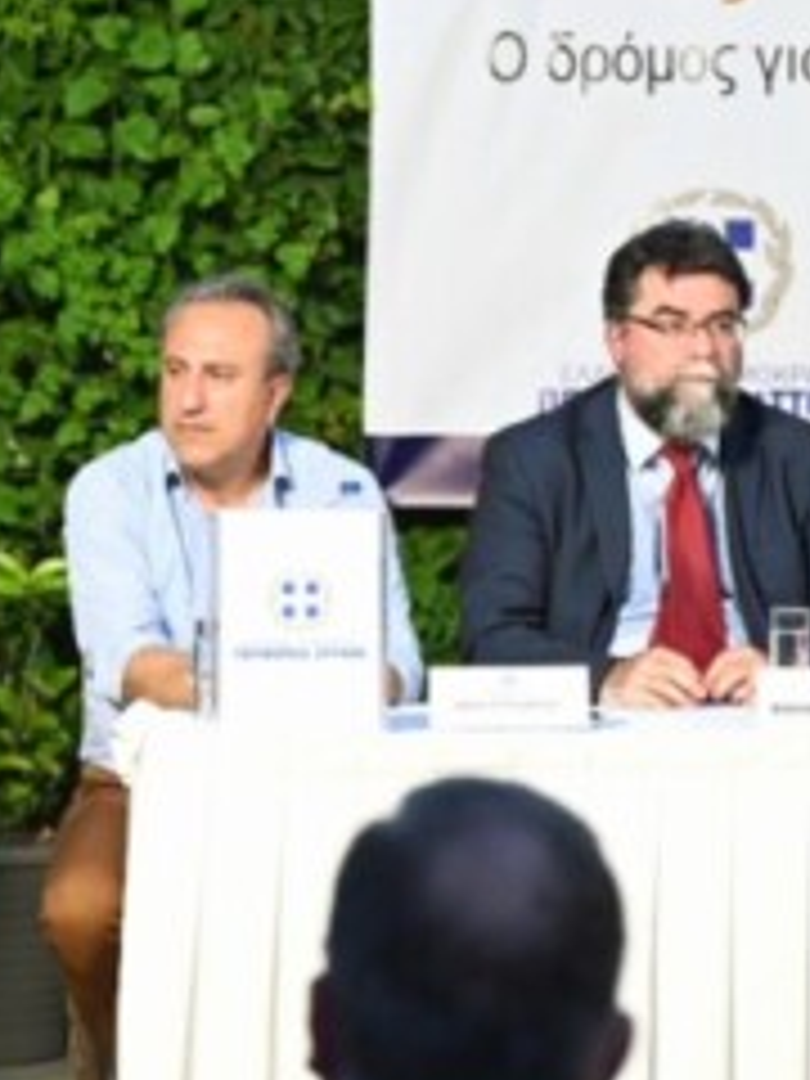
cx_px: 346
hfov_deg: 6.9
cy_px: 338
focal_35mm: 215
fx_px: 6708
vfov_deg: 9.2
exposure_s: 1/1000
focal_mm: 70
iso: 2500
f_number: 2.8
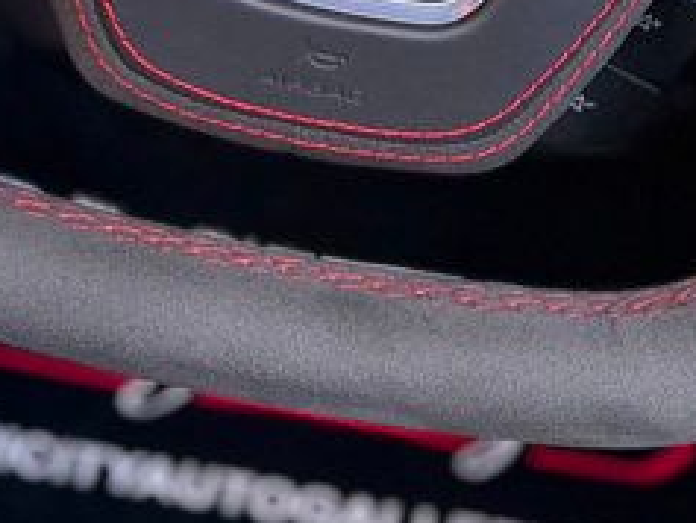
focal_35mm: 207
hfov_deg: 9.6
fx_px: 4164
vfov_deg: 7.0
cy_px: -497
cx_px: 405
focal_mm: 6.76
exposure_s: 1/115
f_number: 1.78
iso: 100
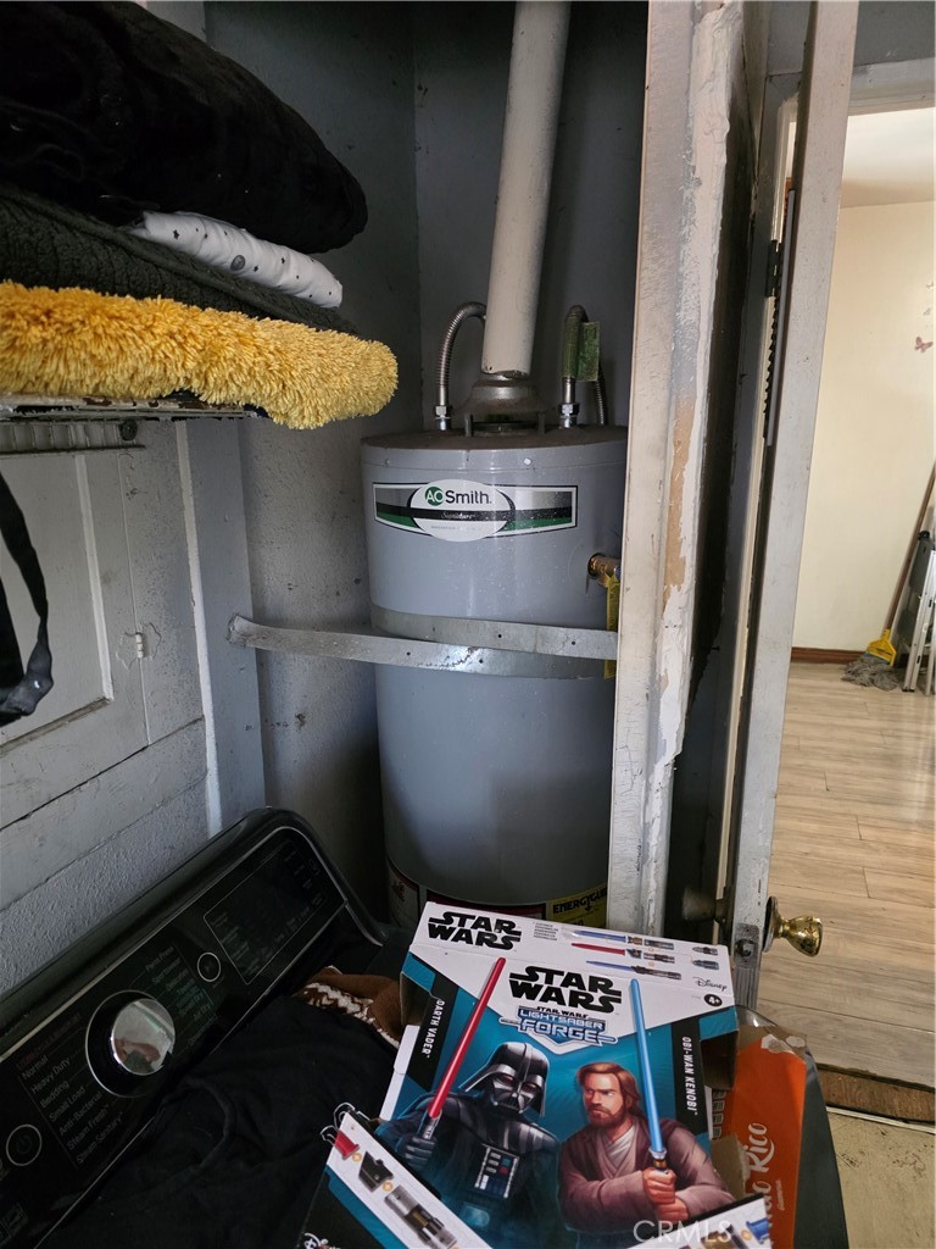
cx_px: 468
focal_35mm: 23
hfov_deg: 58.9
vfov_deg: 73.9
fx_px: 829
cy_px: 624
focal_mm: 6.3
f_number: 1.7
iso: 2500
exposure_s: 1/120
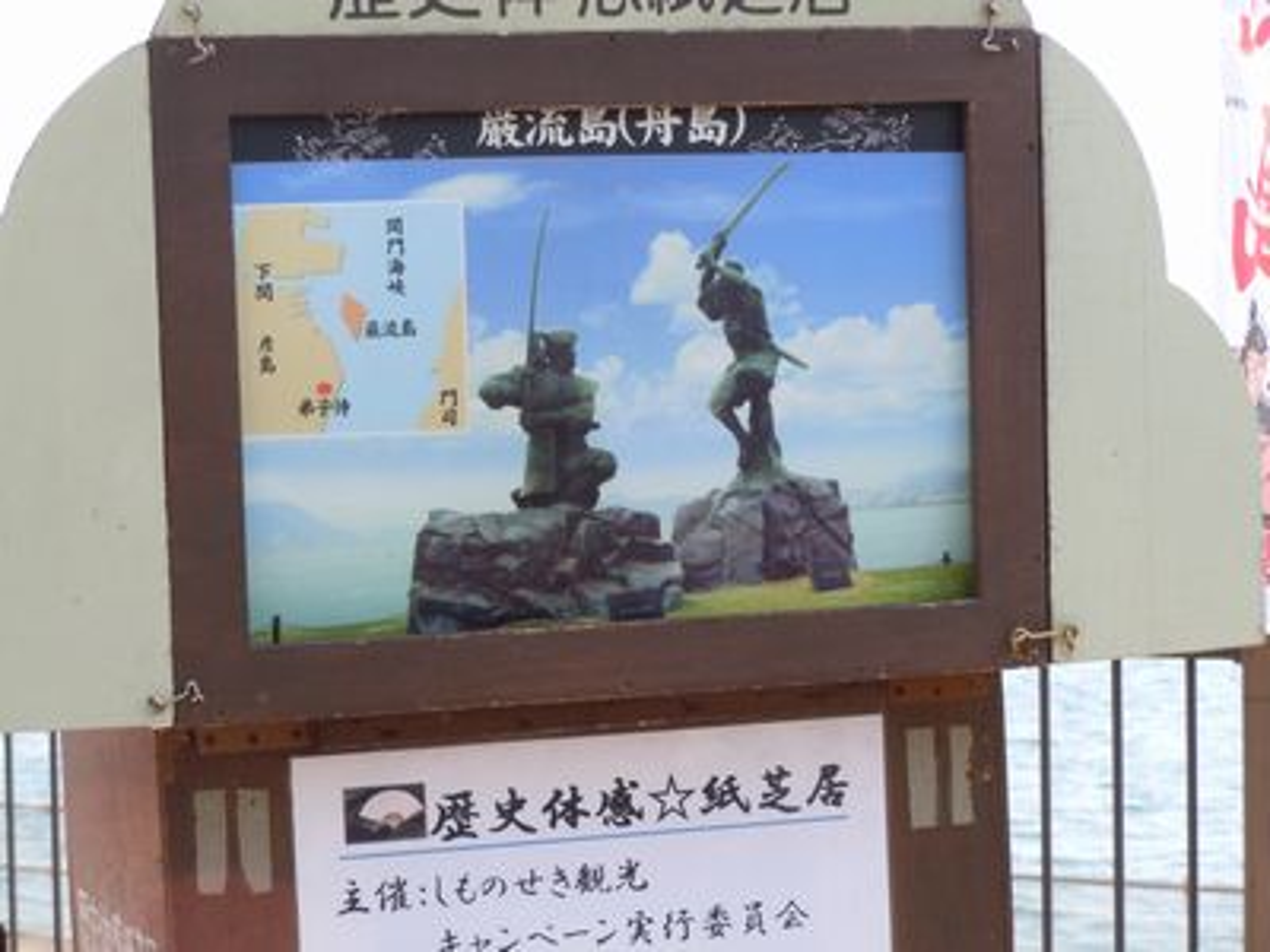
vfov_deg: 14.5
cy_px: 476
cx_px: 635
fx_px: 3742
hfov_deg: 19.3
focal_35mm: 102
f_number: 5.4
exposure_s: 1/800
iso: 400
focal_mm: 18.3
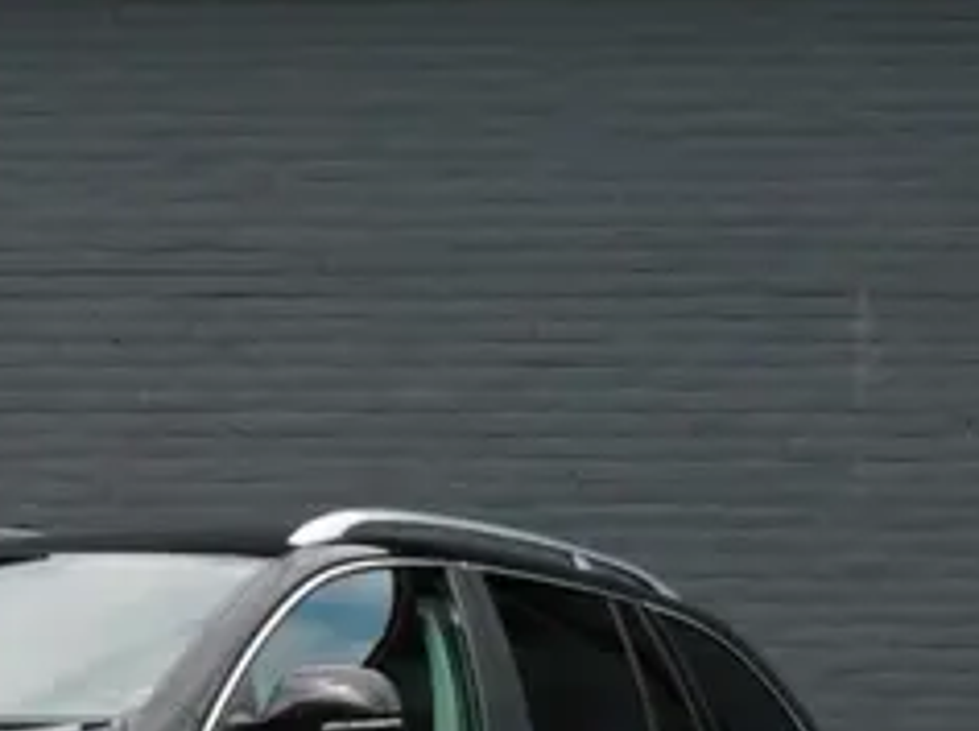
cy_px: 619
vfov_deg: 10.4
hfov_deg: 13.7
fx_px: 4010
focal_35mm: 142
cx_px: 4
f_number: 4.5
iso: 125
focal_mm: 12.5
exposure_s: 1/500
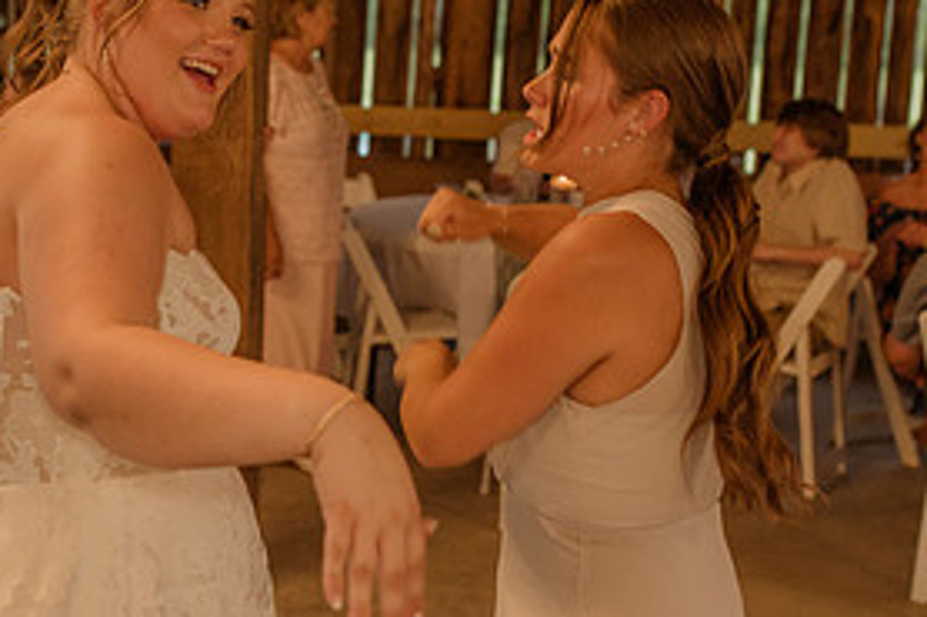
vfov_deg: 18.6
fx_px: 1879
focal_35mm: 73
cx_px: 253
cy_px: 337
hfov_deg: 27.4
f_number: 2.5
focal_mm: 35
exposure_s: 1/200
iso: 640
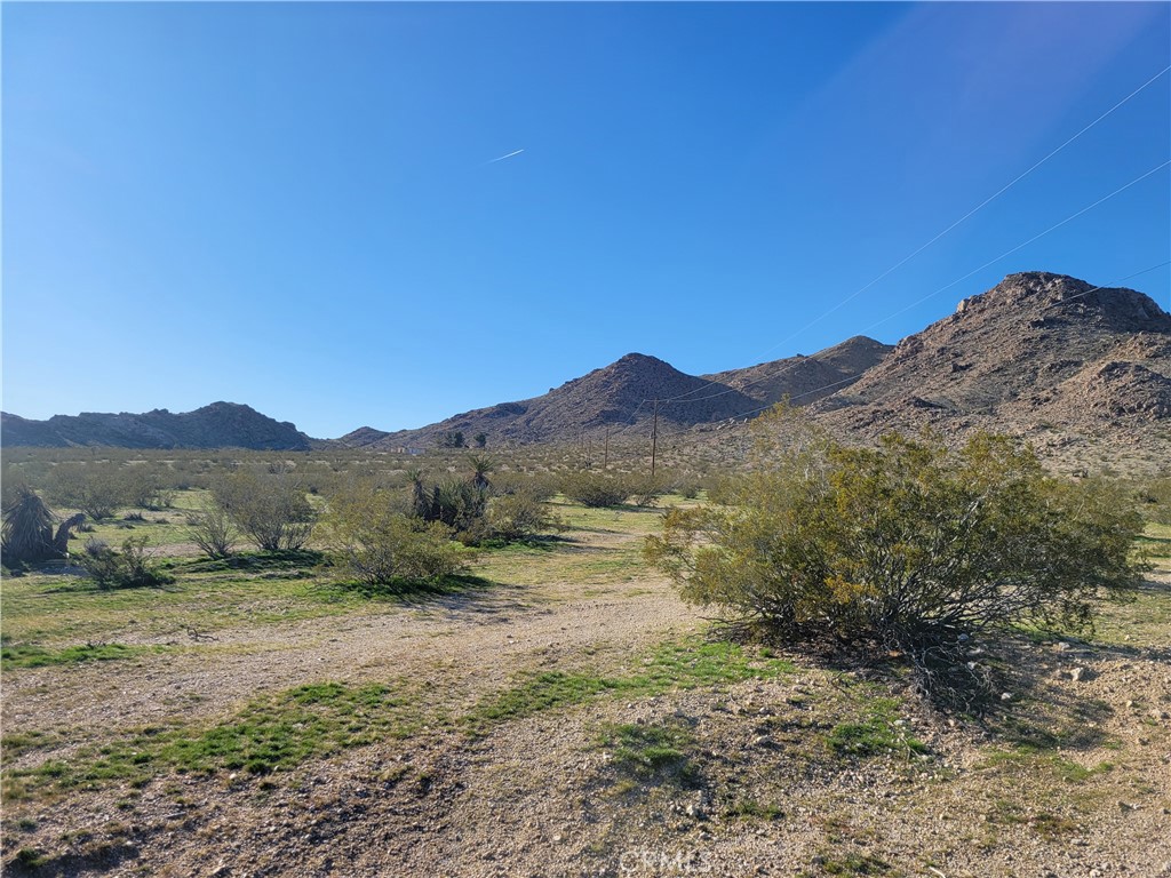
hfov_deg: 67.3
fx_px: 880
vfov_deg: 53.1
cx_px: 586
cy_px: 439
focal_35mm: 26
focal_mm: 5.4
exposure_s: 1/2333
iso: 40
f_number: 1.8
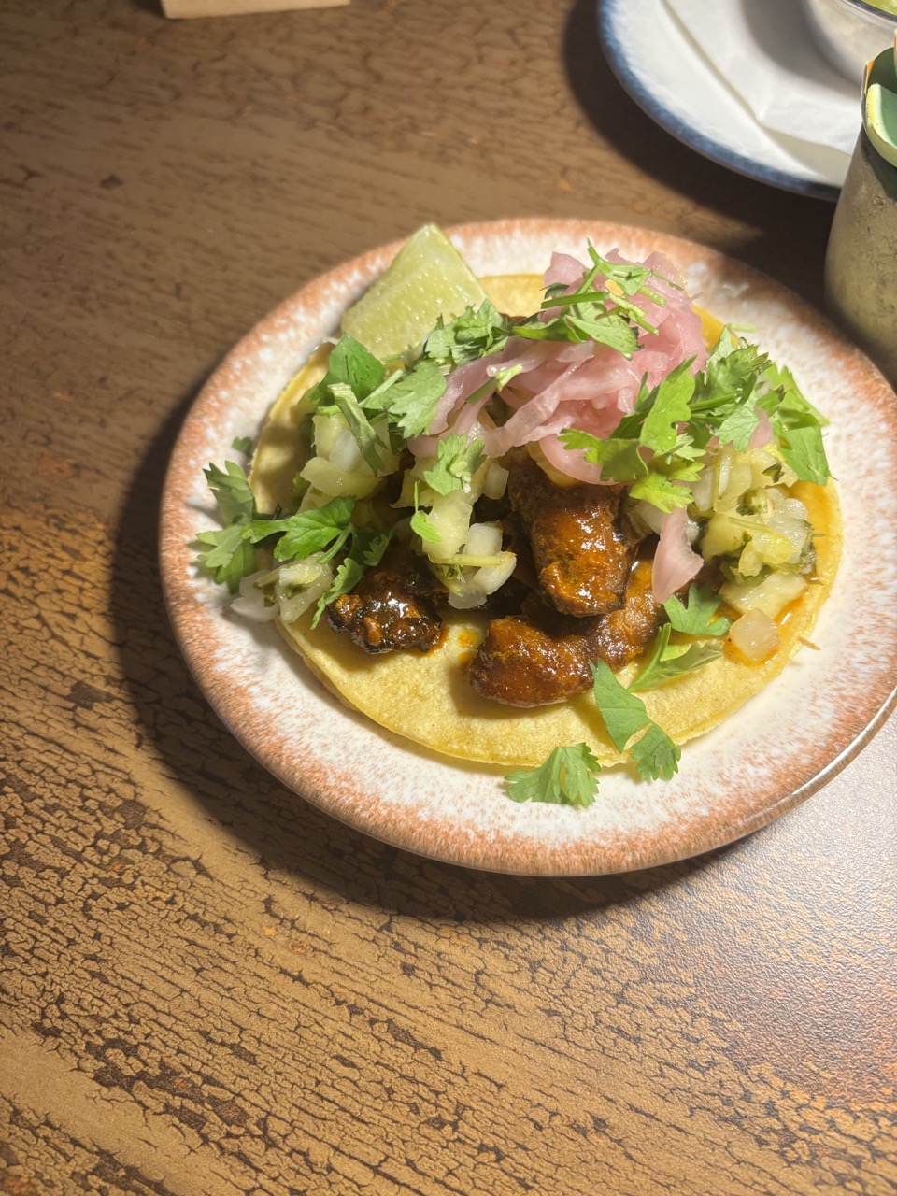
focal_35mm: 26
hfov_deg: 53.1
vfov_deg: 67.3
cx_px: 448
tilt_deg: -62.4
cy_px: 598
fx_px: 898
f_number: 1.6
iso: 125
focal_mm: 5.96
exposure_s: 1/60
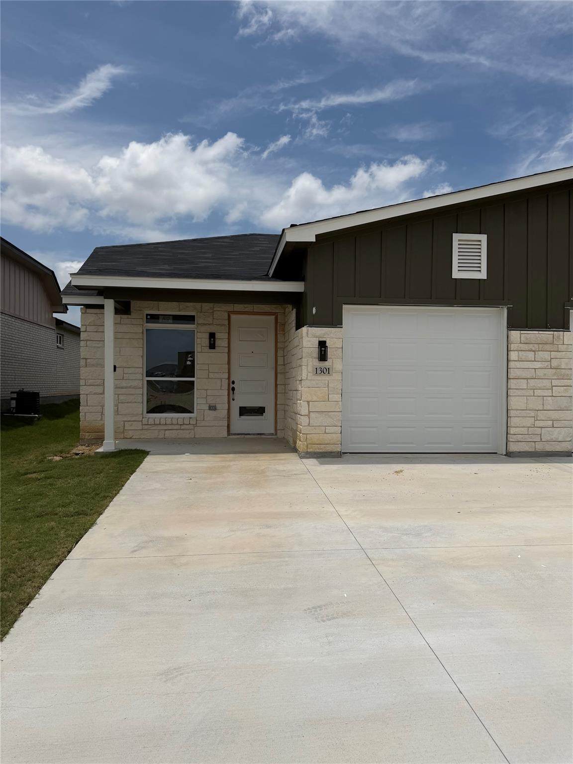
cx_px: 286
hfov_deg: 56.8
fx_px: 530
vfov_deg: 71.6
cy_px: 382
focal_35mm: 24
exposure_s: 1/17544
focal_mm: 6.76
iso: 80
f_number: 1.78
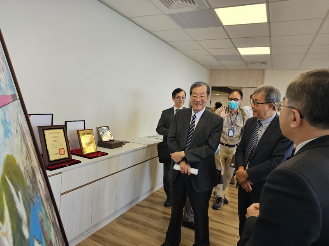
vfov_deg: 58.9
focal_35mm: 23
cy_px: 123
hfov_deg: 73.9
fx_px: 219
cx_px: 164
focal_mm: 6.3
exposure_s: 1/207
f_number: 1.7
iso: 100
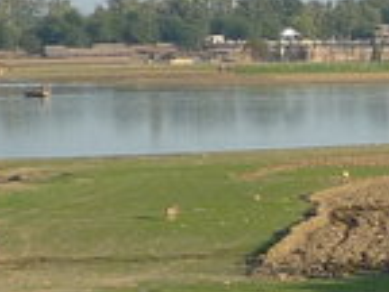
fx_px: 3191
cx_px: 700
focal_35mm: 284
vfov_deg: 5.2
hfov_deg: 6.8
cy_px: 327
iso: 100
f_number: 3.8
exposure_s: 1/500
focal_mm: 6.3
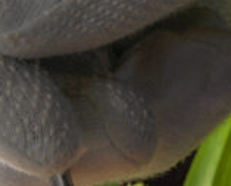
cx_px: 107
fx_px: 2930
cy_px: 407
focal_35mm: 428
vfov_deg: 3.6
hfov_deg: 4.5
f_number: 14
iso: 200
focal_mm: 70
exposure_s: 1/200
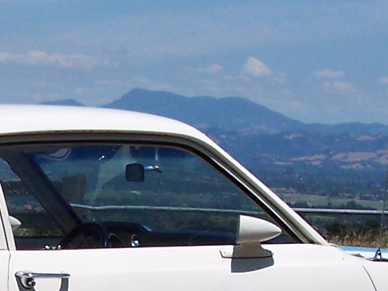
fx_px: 1893
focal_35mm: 169
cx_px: 86
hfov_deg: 11.7
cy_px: 319
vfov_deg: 8.7
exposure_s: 1/1000
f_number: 4.8
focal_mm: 8
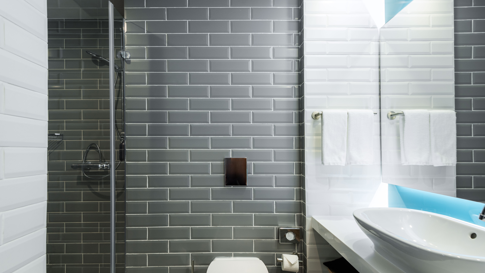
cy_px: 157
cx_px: 241
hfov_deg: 95.9
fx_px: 219
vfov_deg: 63.6
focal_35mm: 17
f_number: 8
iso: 100
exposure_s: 1/2.5
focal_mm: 16
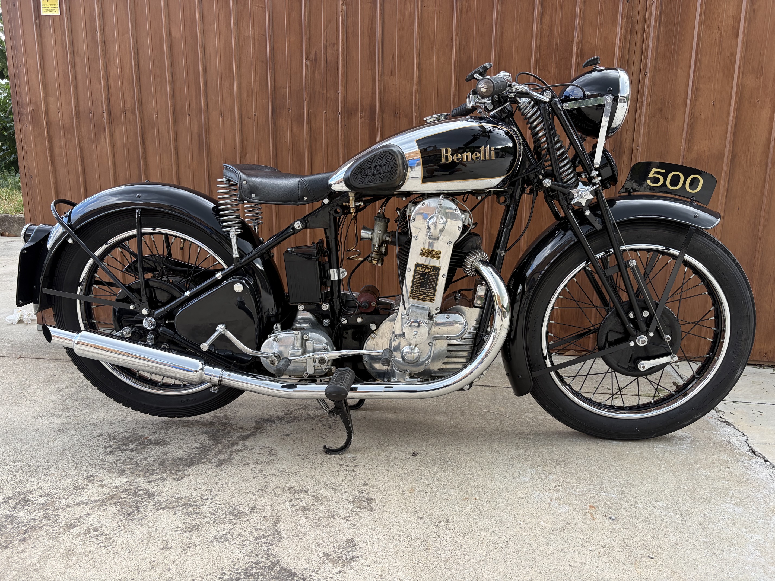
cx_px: 388
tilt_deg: -13.3
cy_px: 290
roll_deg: +0.1
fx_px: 582
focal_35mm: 26
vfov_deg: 53.1
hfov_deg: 67.3
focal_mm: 5.96
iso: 40
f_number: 1.6
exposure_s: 1/144
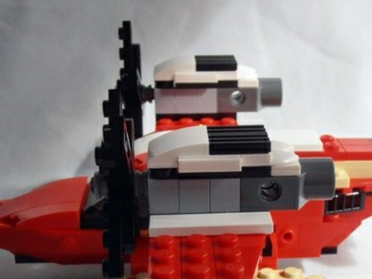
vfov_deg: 20.1
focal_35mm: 72
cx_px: 257
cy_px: 239
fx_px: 774
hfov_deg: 26.8
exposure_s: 1/400
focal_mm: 6.61
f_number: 3.9
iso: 80
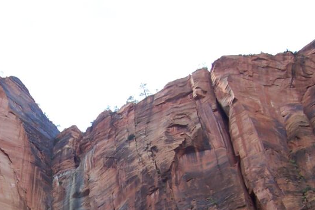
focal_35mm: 68
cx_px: 60
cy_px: 226
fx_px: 595
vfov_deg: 19.2
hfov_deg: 29.0
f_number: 2.7
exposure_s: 1/350
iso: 80
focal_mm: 5.6
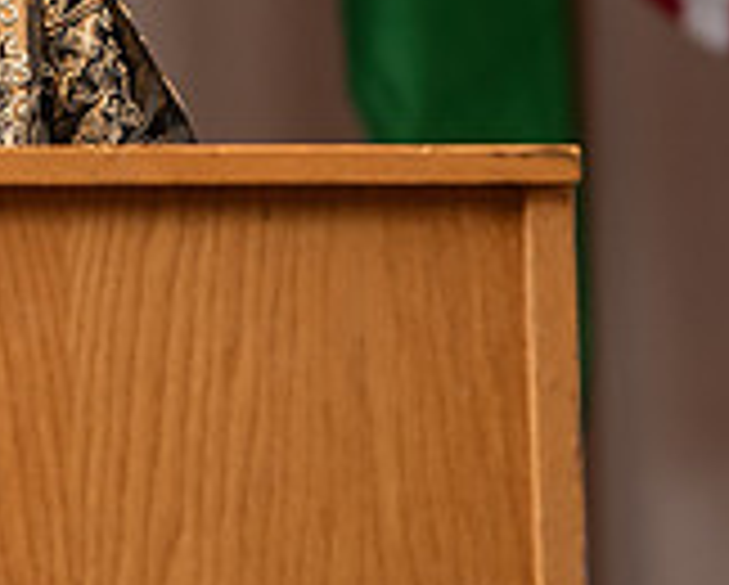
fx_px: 10520
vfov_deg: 3.2
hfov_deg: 4.0
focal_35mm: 487
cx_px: -81
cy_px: -101
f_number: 3.5
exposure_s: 1/200
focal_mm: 145
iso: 1600
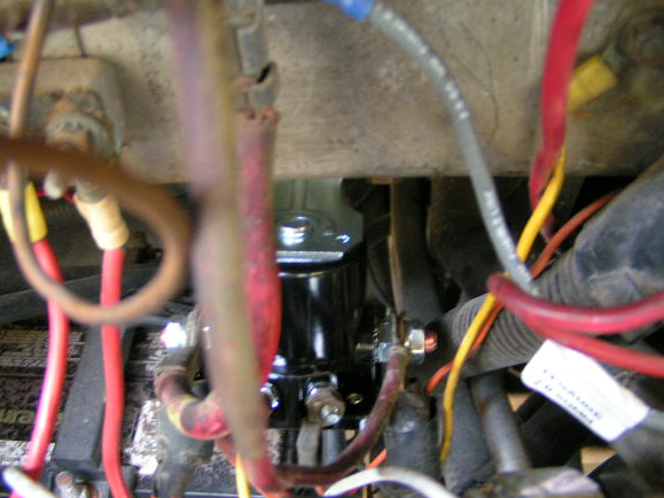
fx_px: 805
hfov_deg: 44.8
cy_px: 267
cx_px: 333
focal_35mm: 42
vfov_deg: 34.3
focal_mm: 5.8
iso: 200
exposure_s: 1/15
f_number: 2.8
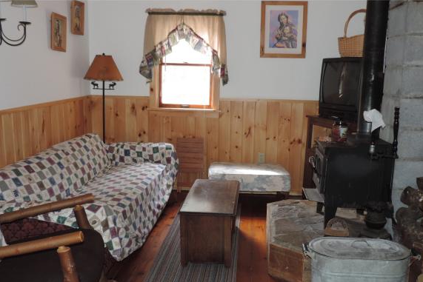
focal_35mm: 37
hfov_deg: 51.9
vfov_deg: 35.9
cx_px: 214
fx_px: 435
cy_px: 161
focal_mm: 6.2
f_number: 3.3
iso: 200
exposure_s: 1/30
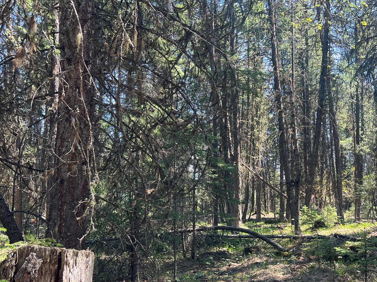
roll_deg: +0.5
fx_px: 446
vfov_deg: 34.6
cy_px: 201
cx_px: 268
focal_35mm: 41
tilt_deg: +3.1
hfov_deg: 44.7
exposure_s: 1/200
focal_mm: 5.7
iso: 40
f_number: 1.5
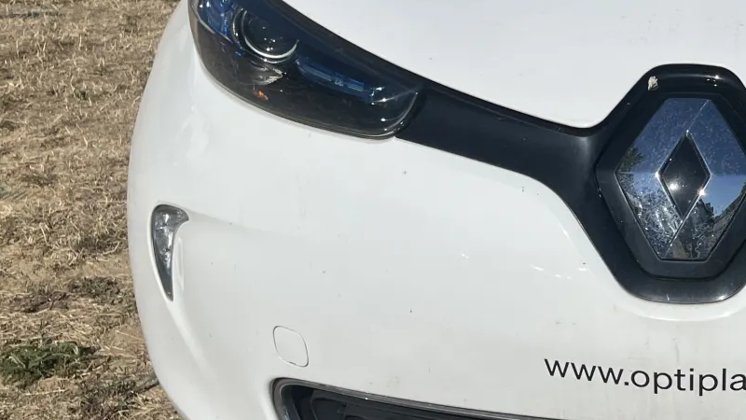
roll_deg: +2.5
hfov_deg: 29.2
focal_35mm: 68
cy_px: 91
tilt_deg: -19.6
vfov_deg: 17.6
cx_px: 723
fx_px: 1345
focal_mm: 5.1
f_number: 1.6
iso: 50
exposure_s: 1/9901
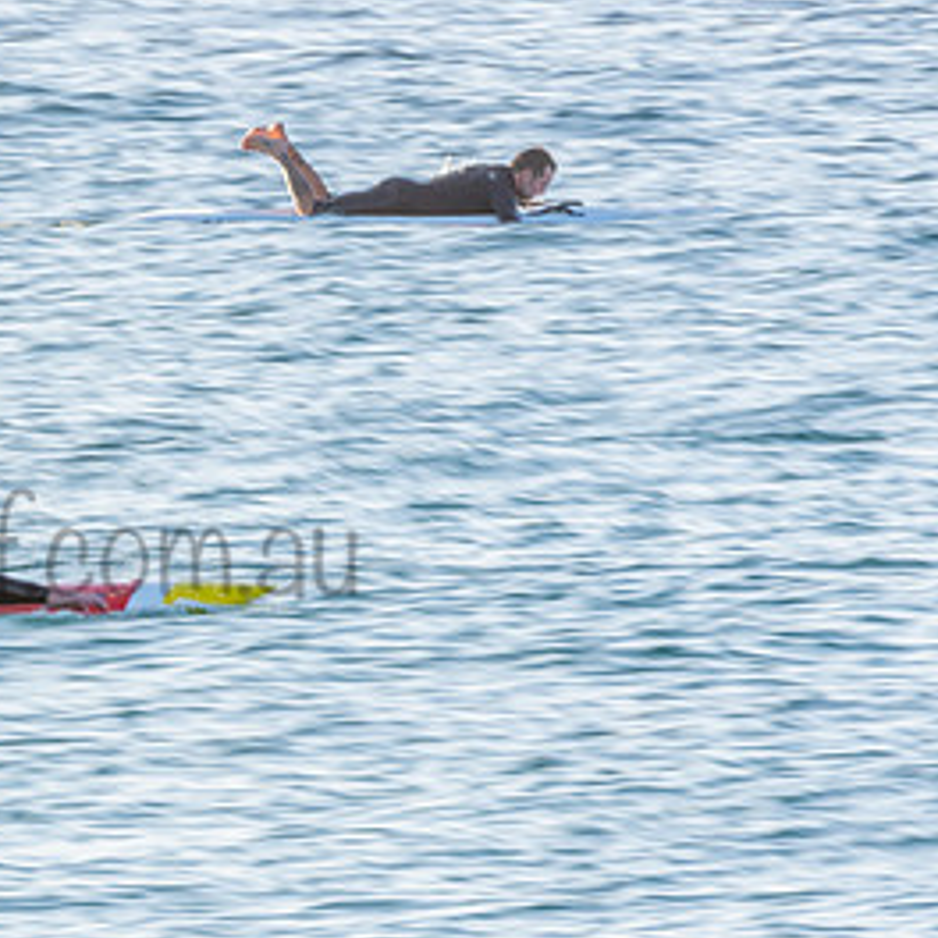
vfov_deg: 1.3
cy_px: 513
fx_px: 42951
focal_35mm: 1401
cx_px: -18
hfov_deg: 1.3
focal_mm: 500
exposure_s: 1/25
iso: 100
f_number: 25
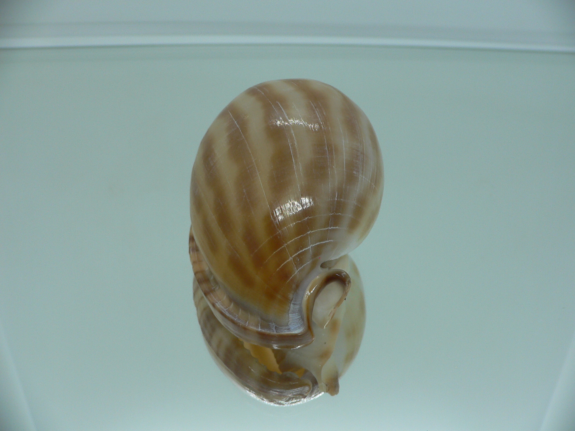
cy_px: 216
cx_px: 288
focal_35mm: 35
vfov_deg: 40.7
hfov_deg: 52.6
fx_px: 581
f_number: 2.8
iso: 80
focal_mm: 4.6
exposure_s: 1/60
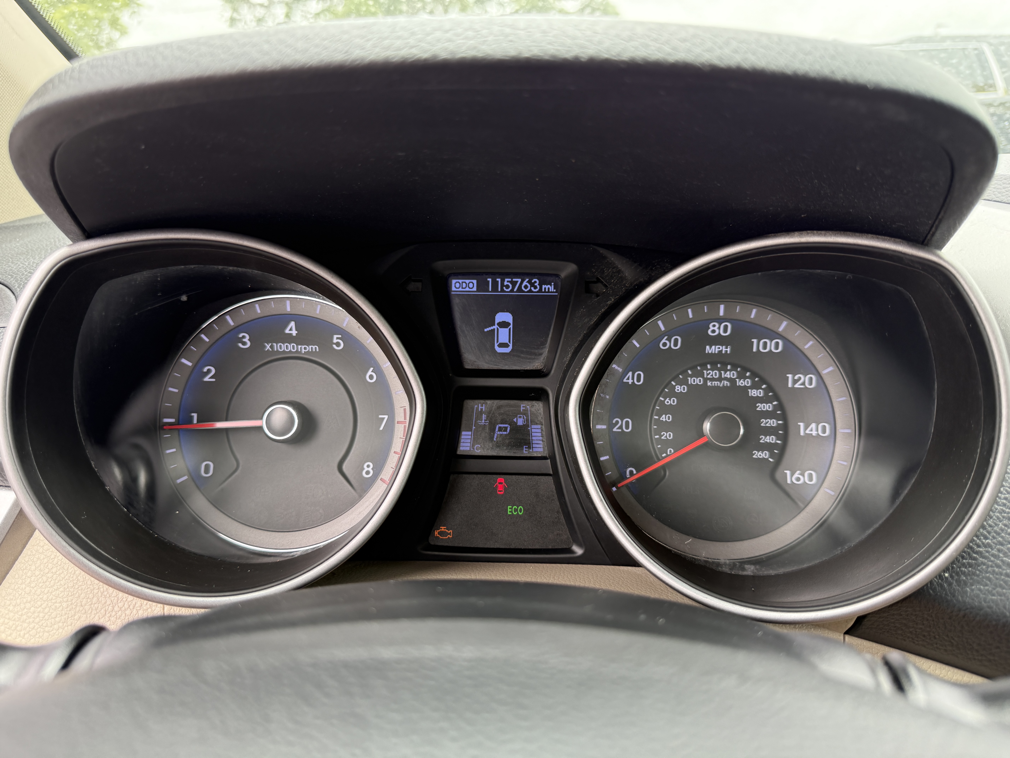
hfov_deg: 71.6
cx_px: 505
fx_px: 700
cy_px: 379
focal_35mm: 24
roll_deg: +0.0
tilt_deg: -16.7
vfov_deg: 56.8
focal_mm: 6.76
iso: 160
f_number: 1.78
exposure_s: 1/243
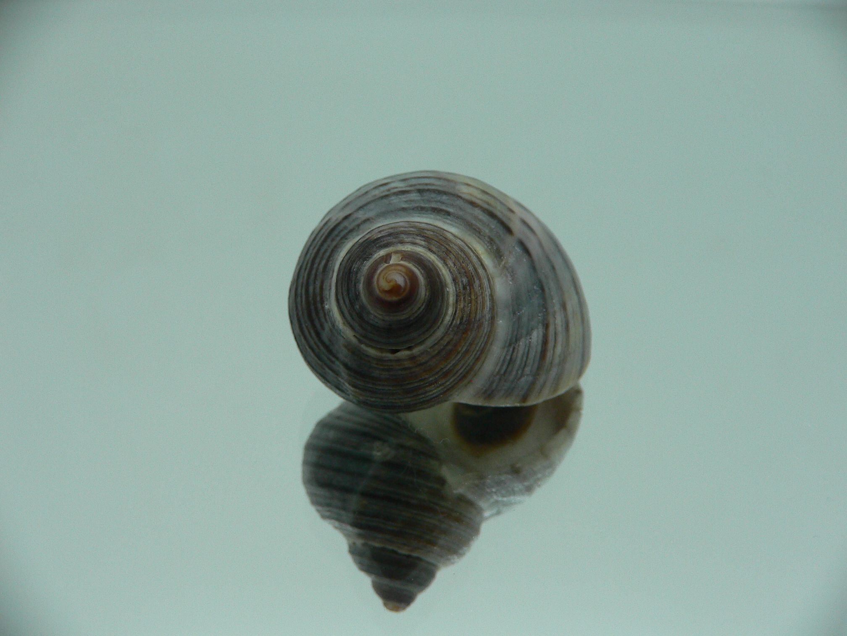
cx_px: 424
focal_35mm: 35
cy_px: 318
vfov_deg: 40.7
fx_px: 856
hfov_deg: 52.6
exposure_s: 1/60
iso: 100
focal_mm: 4.6
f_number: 2.8
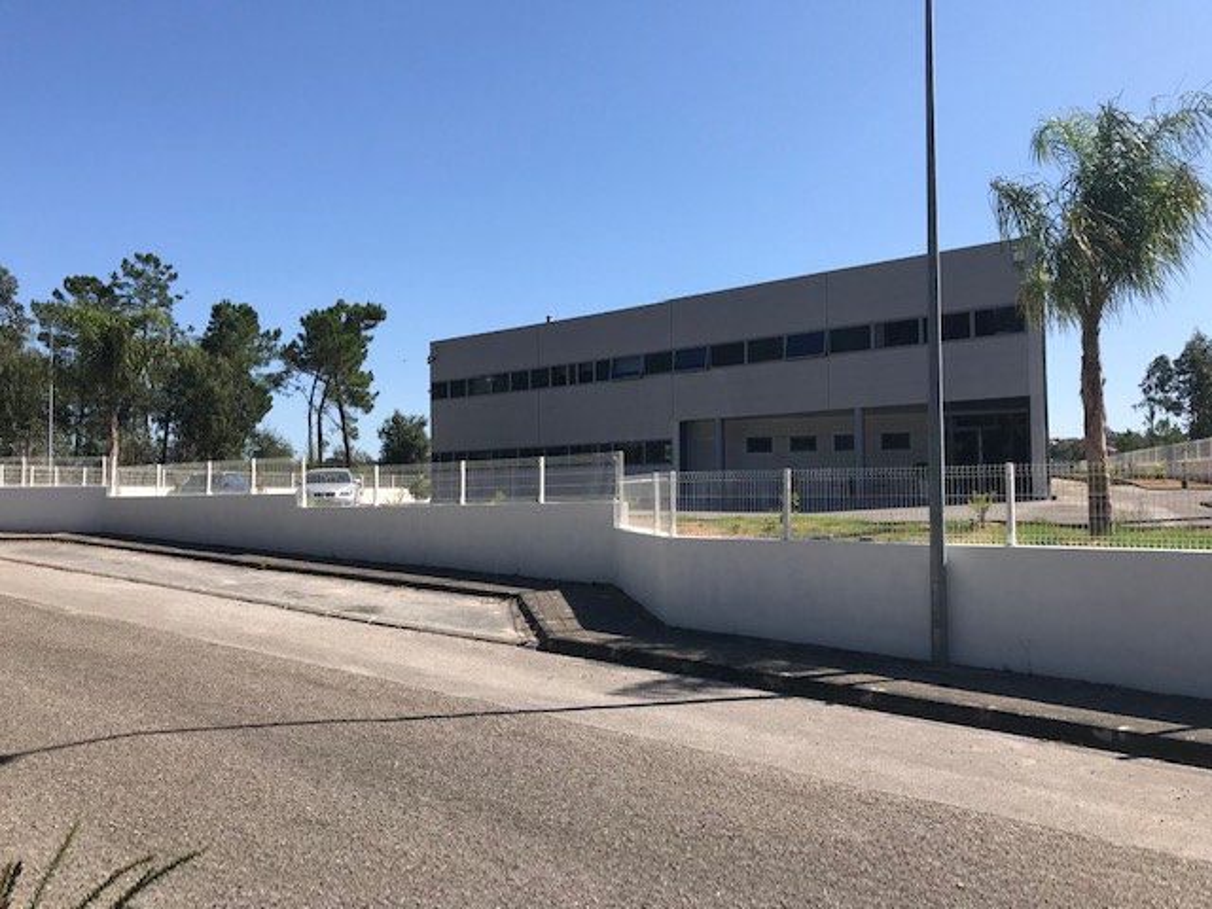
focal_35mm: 28
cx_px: 606
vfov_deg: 49.7
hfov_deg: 63.4
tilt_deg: +2.4
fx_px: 980
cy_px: 454
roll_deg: +0.6
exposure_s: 1/2283
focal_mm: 3.99
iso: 20
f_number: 1.8
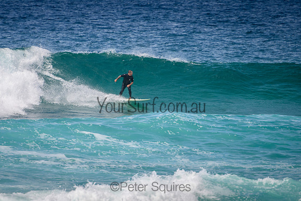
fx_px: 4594
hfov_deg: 3.8
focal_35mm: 549
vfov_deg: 2.5
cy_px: 87
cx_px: 131
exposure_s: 1/2000
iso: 320
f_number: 5.6
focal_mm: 400
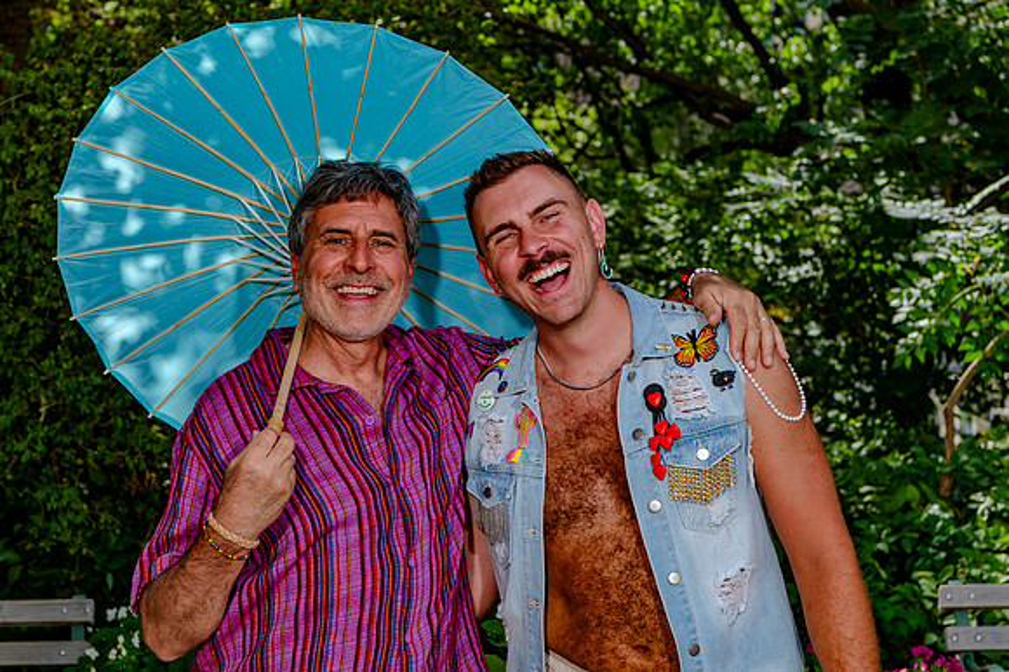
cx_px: 428
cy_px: 317
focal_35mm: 81
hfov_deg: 25.1
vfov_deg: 16.9
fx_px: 2260
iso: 200
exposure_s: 1/250
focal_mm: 70
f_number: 7.1
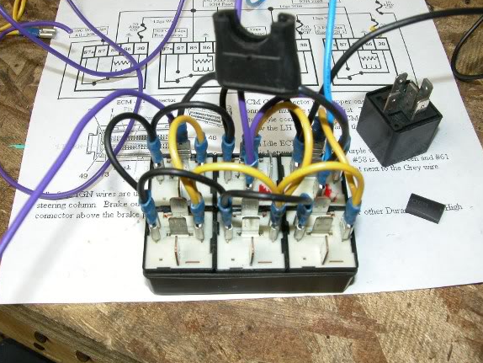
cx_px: 231
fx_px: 544
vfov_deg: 36.8
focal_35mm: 39
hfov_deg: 47.8
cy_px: 177
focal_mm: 8.9
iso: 200
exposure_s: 1/30
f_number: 5
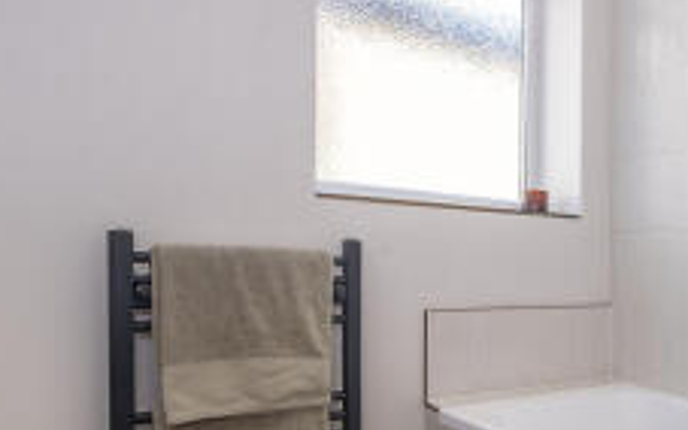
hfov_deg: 56.9
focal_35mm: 32
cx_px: 509
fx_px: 600
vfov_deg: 39.3
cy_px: 262
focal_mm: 10
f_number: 6.4
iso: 400
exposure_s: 1/60
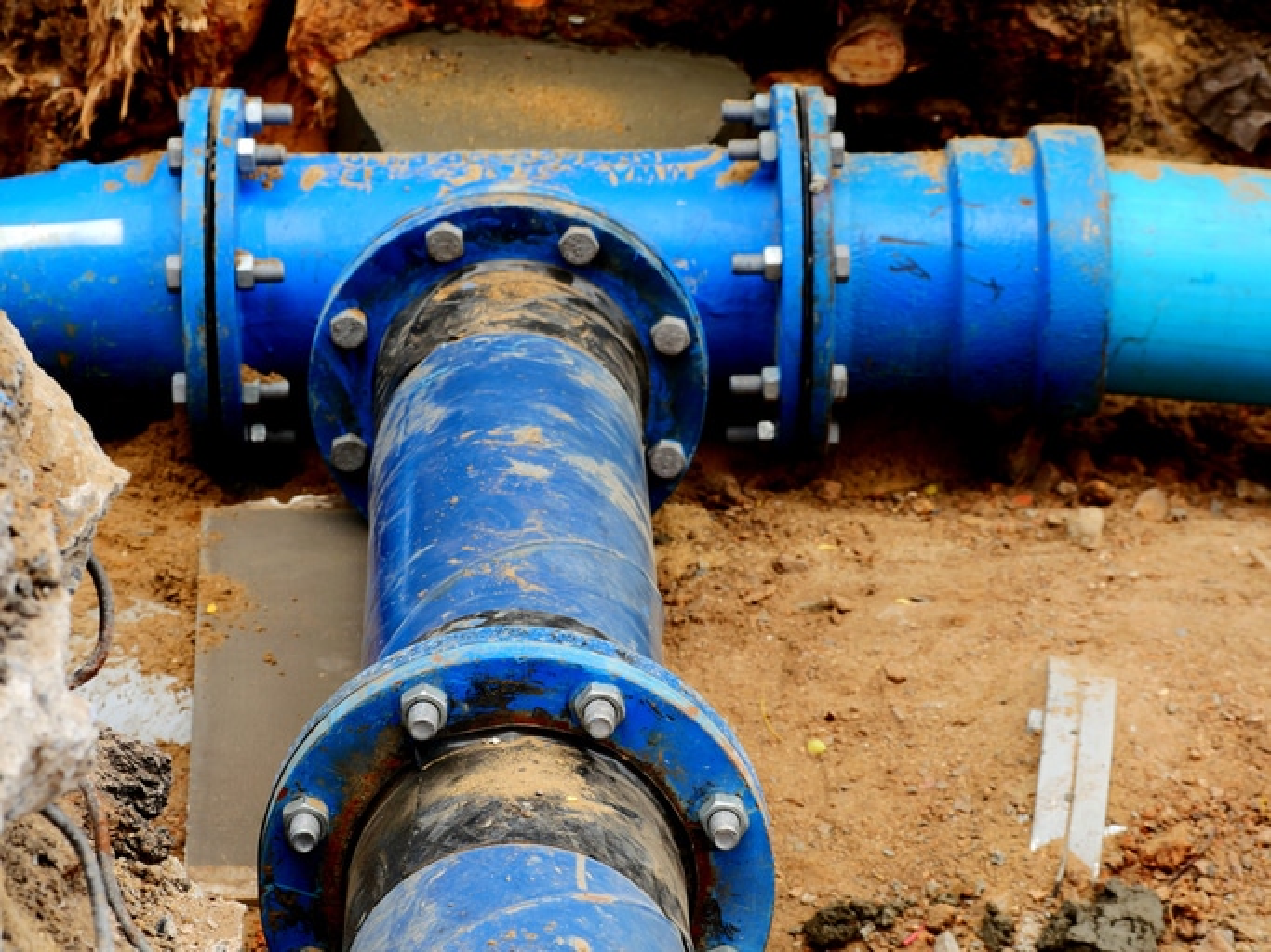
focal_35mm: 120
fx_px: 4405
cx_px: 636
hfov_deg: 16.4
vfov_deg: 12.3
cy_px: 476
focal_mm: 60
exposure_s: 1/60
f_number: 6.3
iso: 100
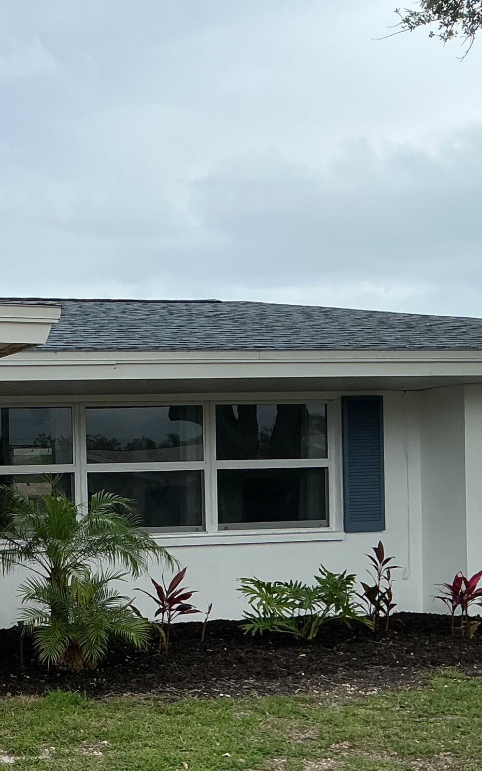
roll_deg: +1.8
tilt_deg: -1.2
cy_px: 548
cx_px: -163
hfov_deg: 19.2
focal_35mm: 62
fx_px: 1302
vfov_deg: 32.5
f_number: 1.8
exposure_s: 1/816
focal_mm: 3
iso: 25
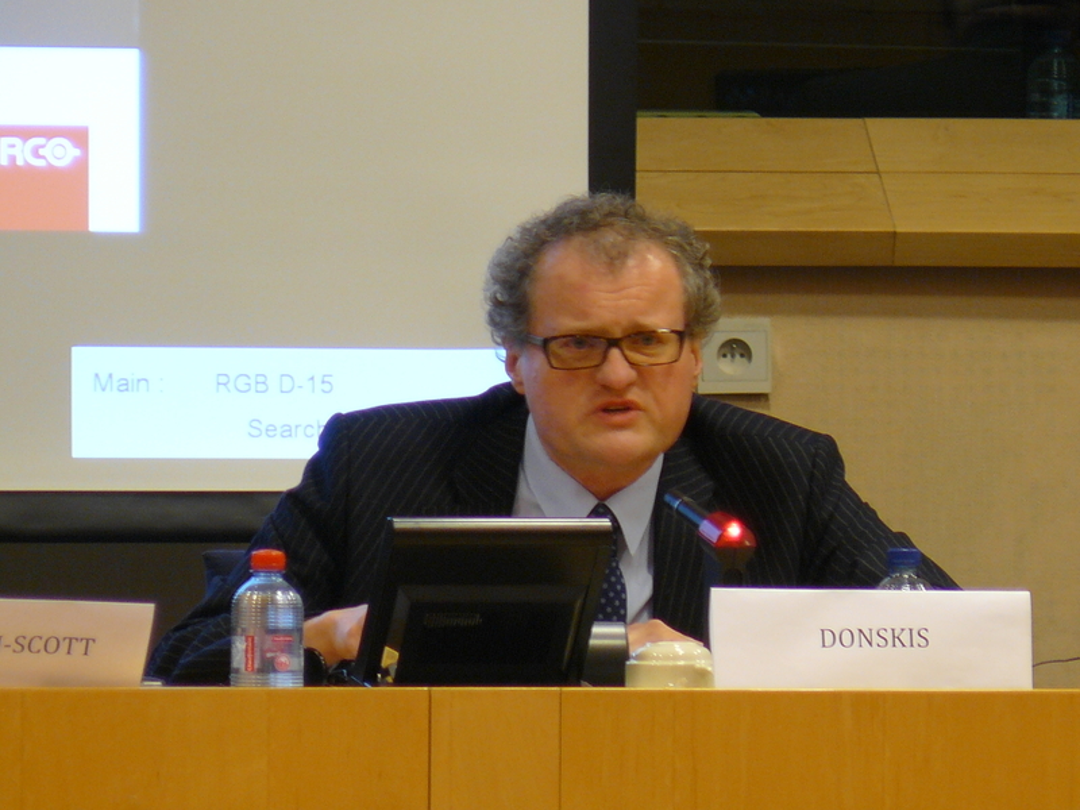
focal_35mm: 507
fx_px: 15818
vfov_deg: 2.9
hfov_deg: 3.9
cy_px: 405
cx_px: 540
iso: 100
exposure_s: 1/15
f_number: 3.3
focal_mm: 56.3
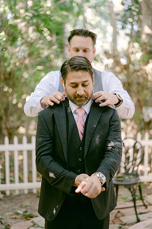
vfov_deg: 39.6
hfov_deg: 26.9
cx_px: 76
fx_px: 317
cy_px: 114
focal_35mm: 50
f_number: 1.8
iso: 320
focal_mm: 50
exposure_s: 1/125
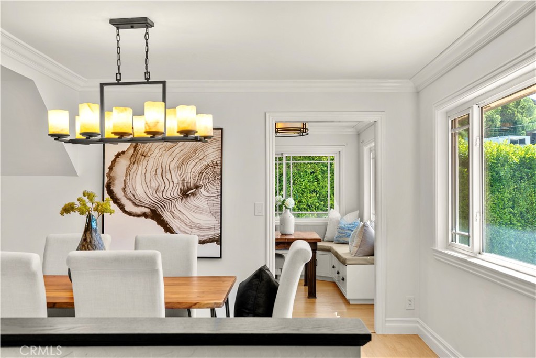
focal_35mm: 35
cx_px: 268
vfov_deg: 37.9
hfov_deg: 54.4
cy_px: 179
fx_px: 521
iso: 200
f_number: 8
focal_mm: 35
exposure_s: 1/6
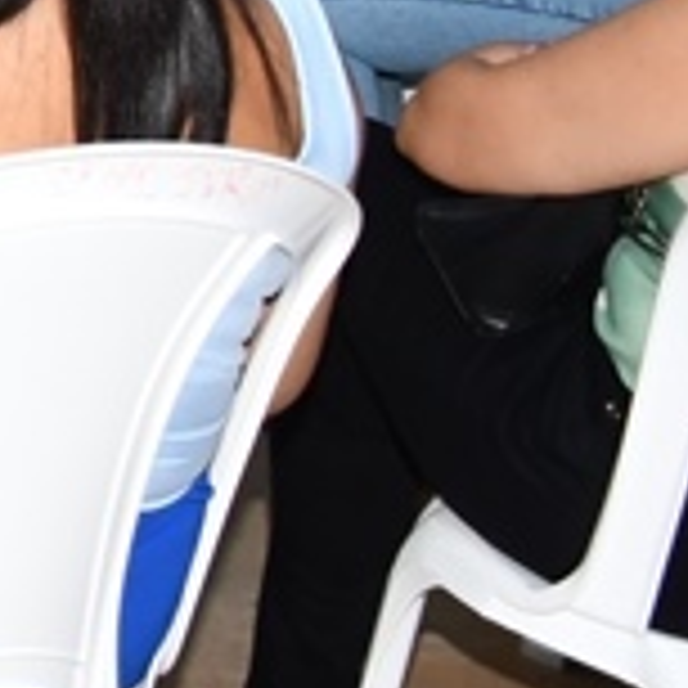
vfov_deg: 10.9
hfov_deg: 9.1
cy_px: -357
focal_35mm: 154
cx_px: -1372
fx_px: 3463
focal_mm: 18
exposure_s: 1/60
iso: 560
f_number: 4
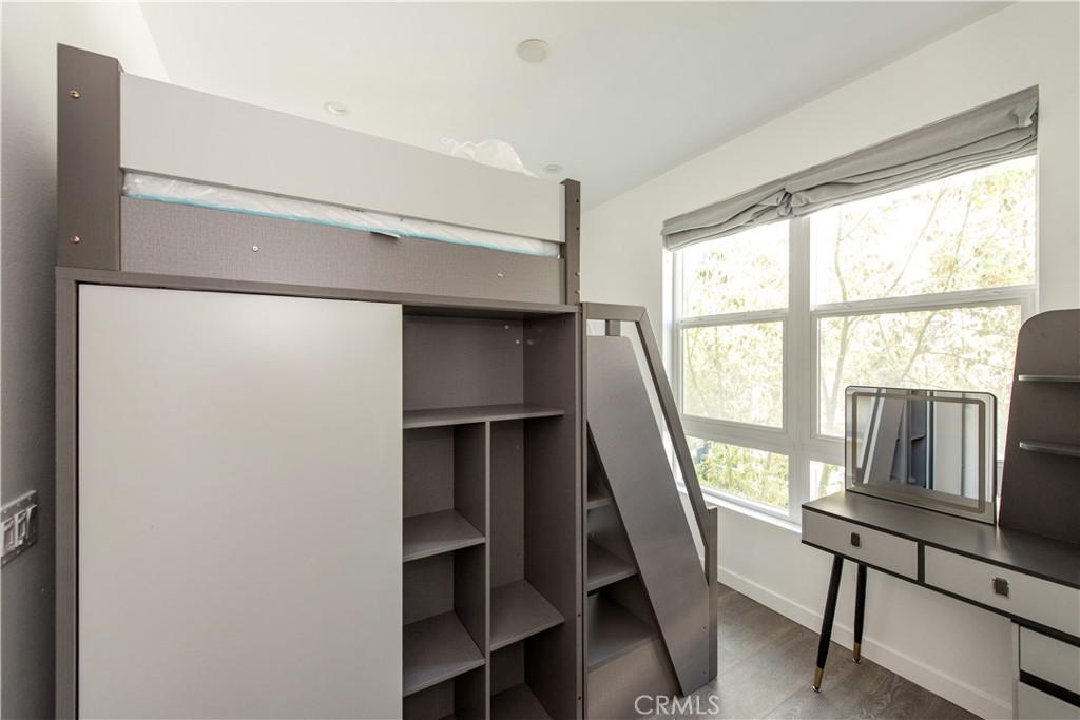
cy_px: 360
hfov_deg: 104.2
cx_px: 540
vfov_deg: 81.2
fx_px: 420
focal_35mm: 14
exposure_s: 1/100
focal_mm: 14
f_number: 5
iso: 800
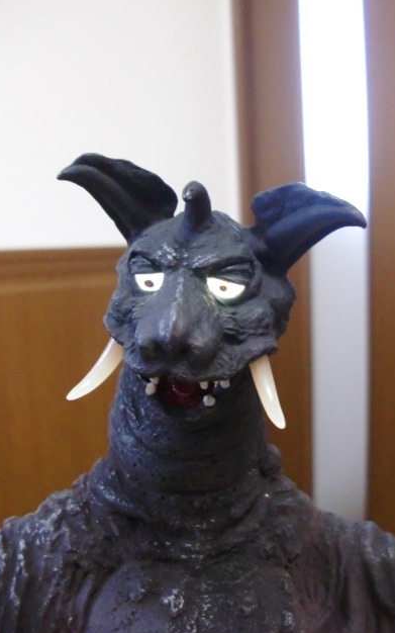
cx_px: 216
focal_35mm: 39
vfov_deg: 50.4
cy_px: 321
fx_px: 672
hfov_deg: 32.7
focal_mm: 6.3
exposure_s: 1/60
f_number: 2.8
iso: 1000
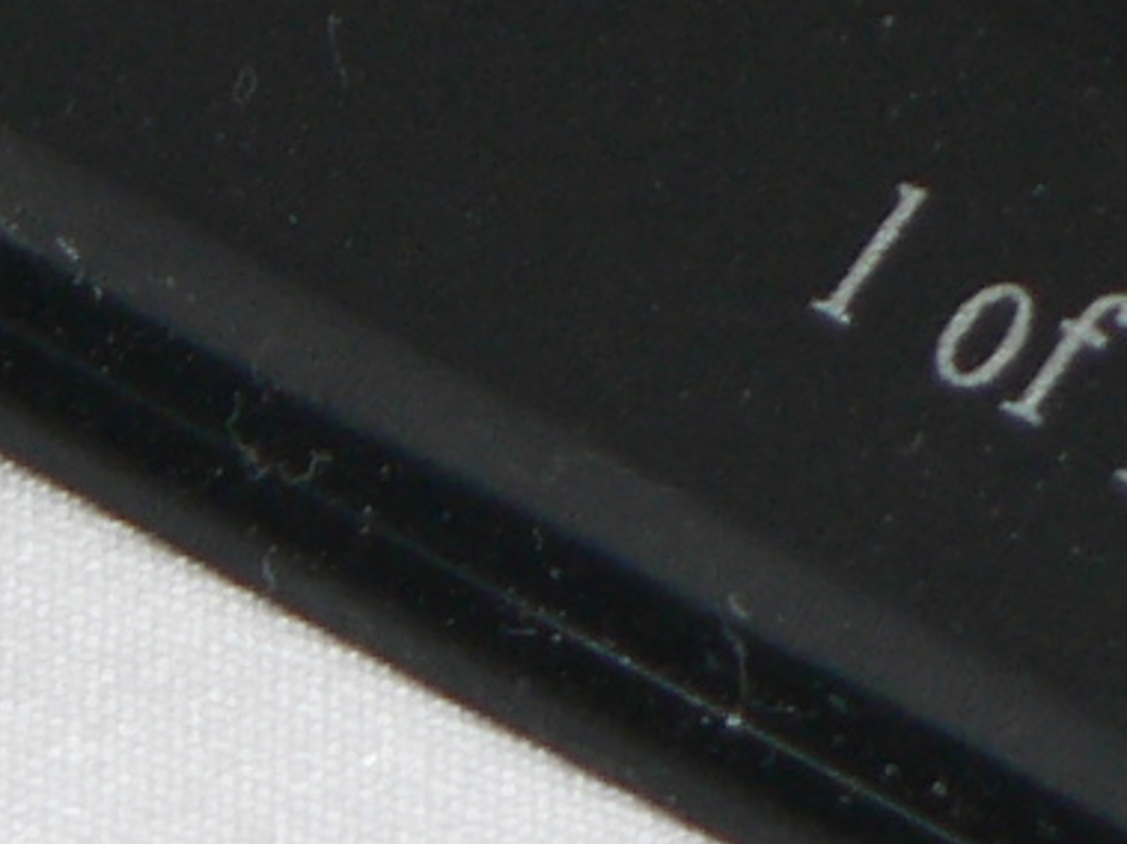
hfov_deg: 2.3
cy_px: -1840
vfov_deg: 1.7
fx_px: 28609
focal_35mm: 879
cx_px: 327
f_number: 3.2
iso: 80
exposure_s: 1/60
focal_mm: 21.6
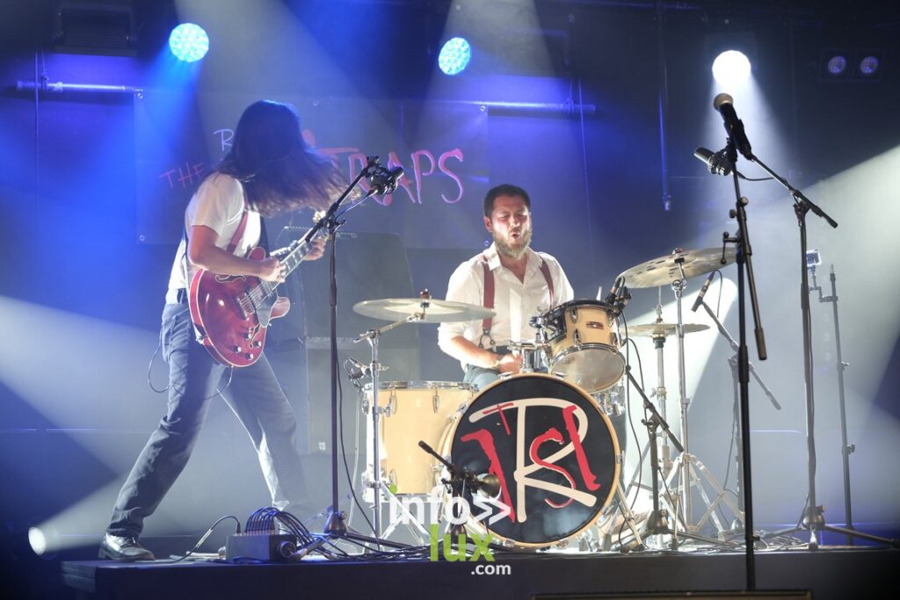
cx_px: 450
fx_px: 1875
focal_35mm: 75
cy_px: 300
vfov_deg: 18.2
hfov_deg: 27.0
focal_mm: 50
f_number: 2.8
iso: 800
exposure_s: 1/125
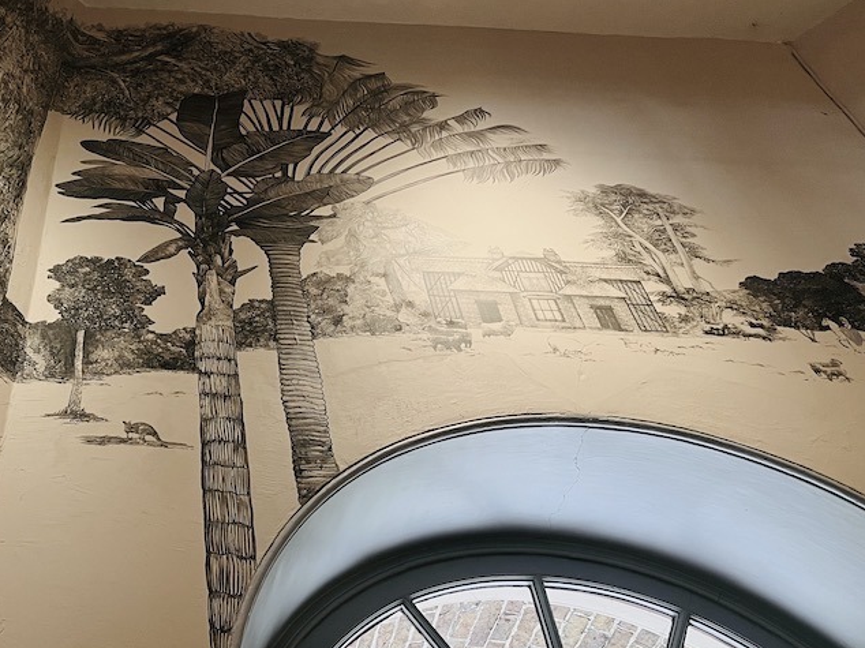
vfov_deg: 34.2
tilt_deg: +46.3
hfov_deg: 43.0
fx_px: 1049
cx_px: 191
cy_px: 398
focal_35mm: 42
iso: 125
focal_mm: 5.7
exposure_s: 1/64
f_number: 1.5
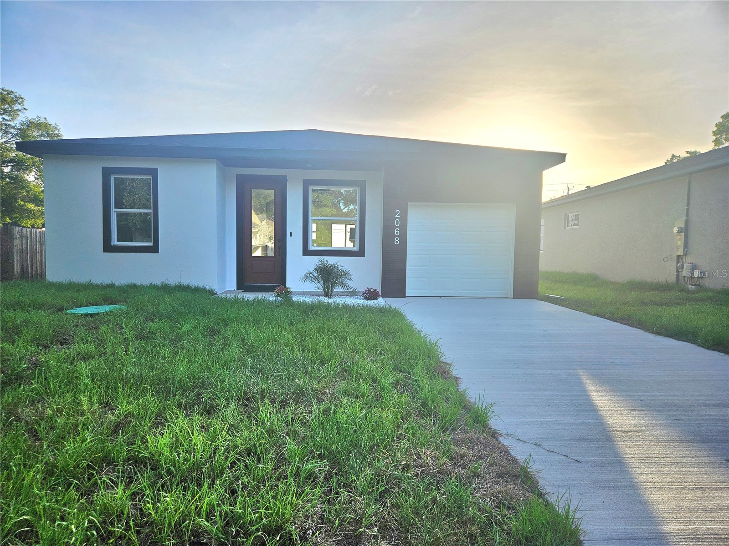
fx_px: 484
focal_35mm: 23
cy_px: 273
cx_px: 364
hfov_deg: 73.9
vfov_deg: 58.9
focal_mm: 5.4
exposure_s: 1/2000
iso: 25
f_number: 1.8
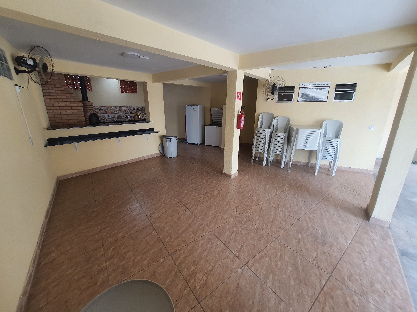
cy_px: 156
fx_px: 157
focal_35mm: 13
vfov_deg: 89.9
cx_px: 208
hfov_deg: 106.2
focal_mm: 1.74
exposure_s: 1/60
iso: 64
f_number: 2.2
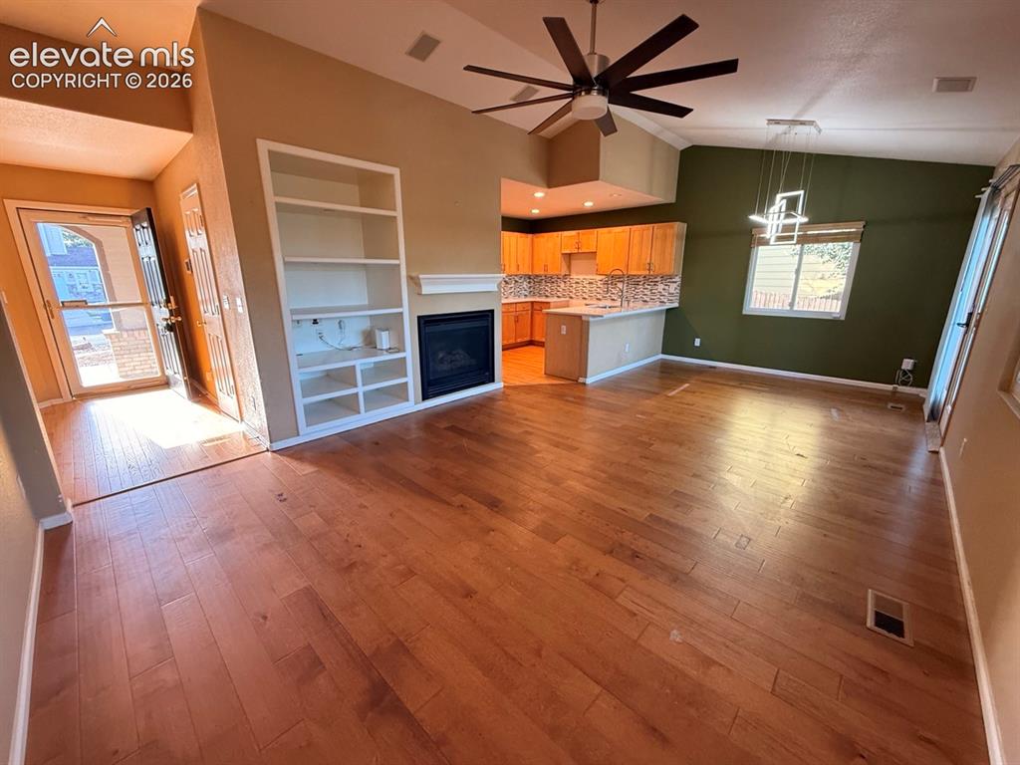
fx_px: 413
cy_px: 382
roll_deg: +0.0
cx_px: 510
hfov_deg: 102.1
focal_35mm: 14
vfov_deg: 85.7
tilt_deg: -14.5
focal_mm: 2.22
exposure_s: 1/69
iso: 320
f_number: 2.2
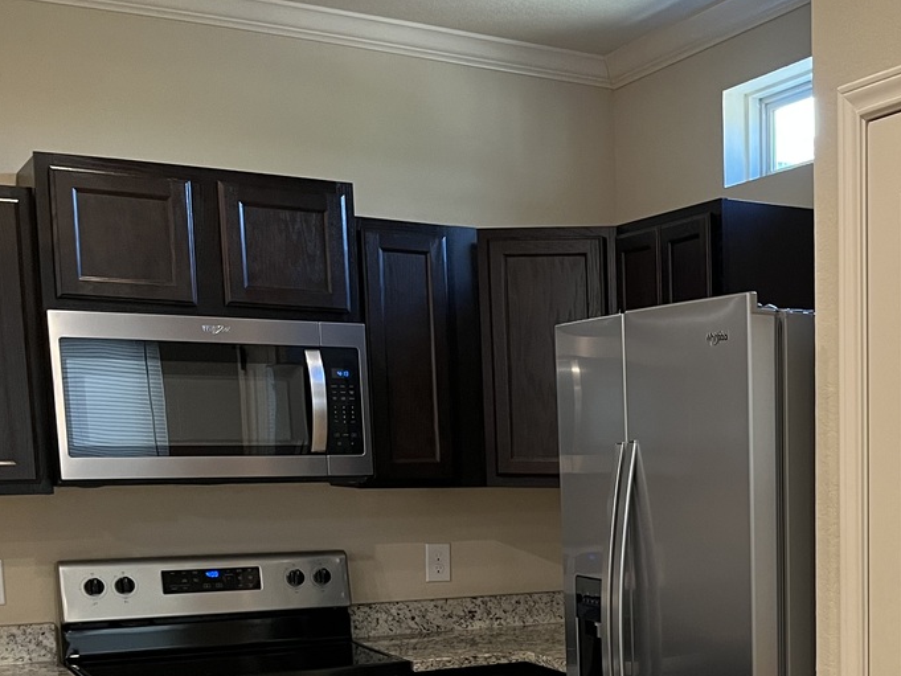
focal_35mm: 55
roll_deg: +0.9
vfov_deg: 25.5
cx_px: 873
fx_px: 1432
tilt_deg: -9.0
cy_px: 638
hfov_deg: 32.5
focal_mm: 5.1
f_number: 1.6
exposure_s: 1/60
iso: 125
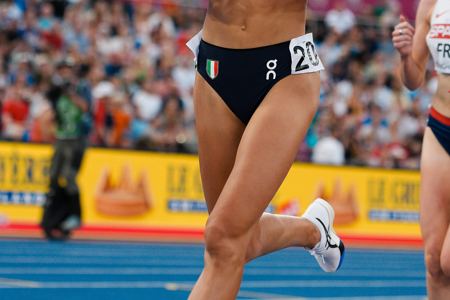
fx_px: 1862
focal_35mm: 149
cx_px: 213
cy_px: -13
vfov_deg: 9.1
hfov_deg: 13.8
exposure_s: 1/2500
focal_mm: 63
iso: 800
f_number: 2
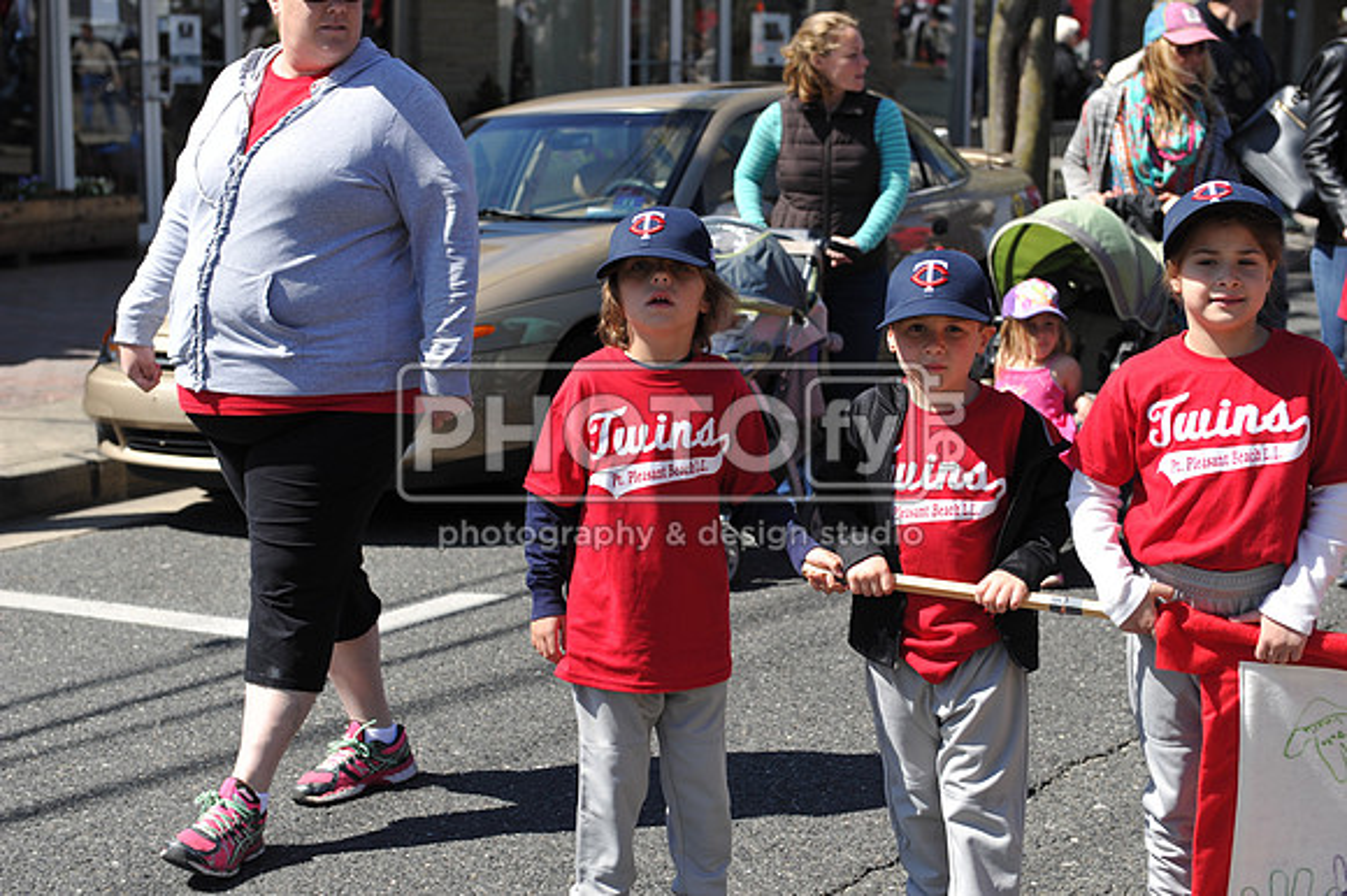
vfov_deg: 19.4
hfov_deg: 28.9
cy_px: 448
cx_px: 674
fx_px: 2618
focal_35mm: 70
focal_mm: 70
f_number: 5
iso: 200
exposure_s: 1/640
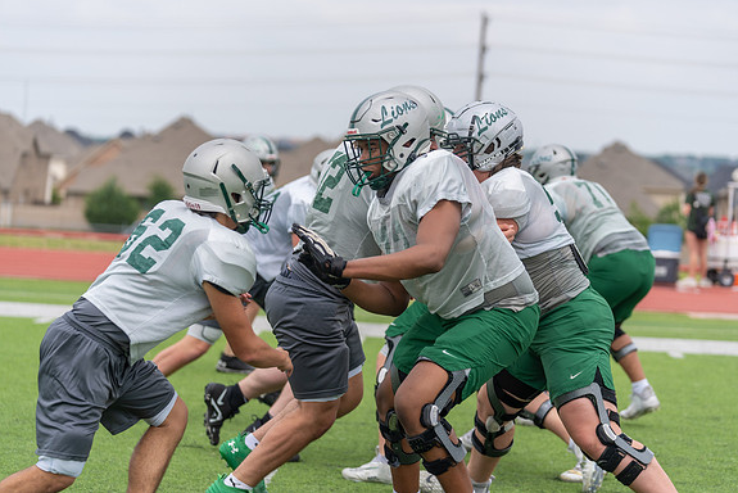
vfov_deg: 11.8
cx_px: 371
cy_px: 246
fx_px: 2379
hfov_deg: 17.6
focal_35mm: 116
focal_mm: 115
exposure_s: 1/1250
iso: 160
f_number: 3.5
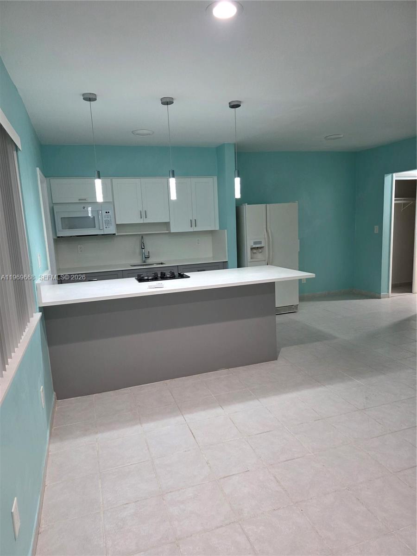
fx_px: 369
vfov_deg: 73.9
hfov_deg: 58.9
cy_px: 278
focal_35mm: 23
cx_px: 208
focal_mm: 6.3
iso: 400
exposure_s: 1/120
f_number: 1.7
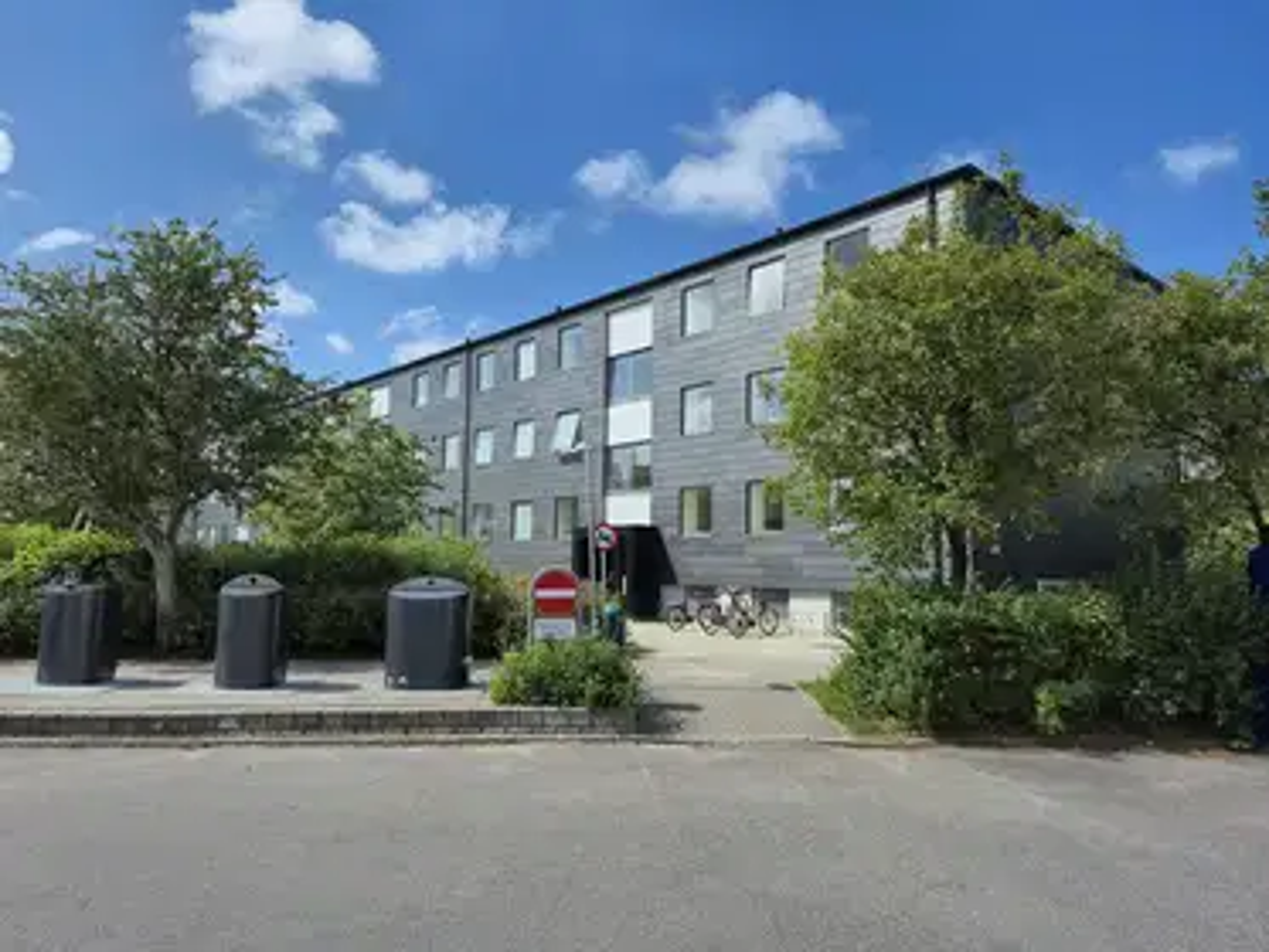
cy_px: 476
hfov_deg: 73.9
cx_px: 634
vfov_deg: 58.9
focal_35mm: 23
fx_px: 843
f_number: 1.8
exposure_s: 1/1616
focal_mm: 5.4
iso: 25
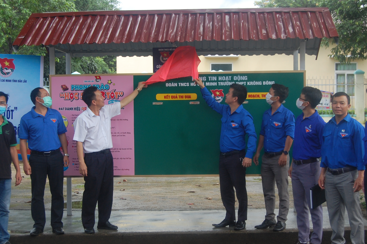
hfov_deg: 31.9
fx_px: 642
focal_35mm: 63
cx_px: 179
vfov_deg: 21.5
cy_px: 127
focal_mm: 34
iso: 400
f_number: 5.6
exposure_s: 1/125
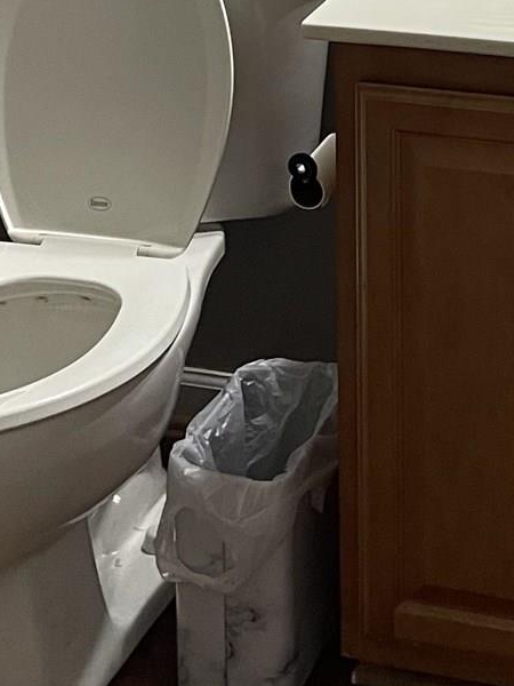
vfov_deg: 17.8
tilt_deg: -5.6
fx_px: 1901
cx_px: 413
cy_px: -401
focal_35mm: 96
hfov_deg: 15.3
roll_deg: -0.2
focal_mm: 5.1
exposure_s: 1/60
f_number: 1.6
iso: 250
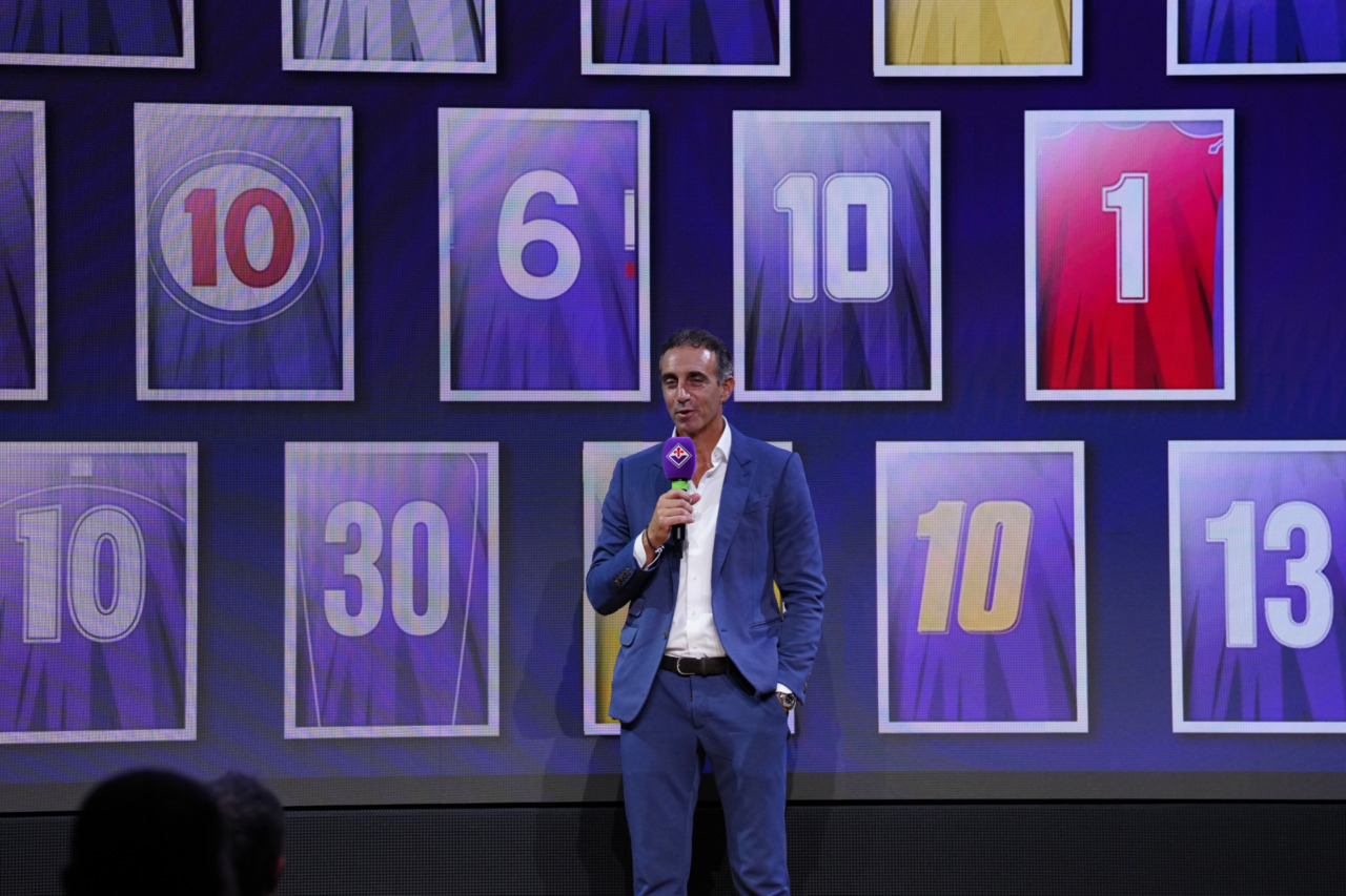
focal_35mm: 119
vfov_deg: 11.5
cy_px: 448
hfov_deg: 17.2
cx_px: 673
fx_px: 4448
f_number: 4.5
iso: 2500
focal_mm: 119
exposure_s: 1/320
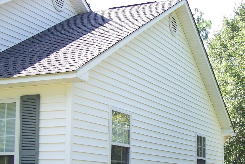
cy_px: 128
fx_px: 497
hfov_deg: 27.6
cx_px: 147
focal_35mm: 73
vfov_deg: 18.5
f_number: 2.8
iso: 64
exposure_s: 1/400
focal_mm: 6.3
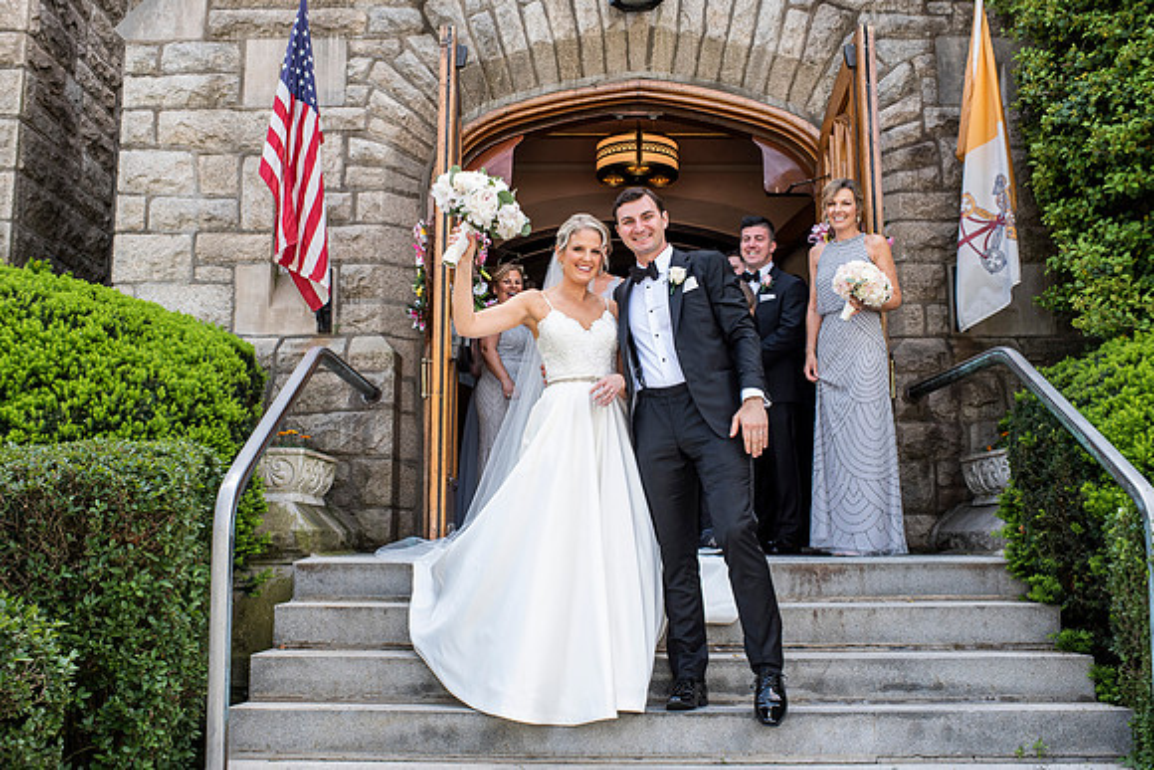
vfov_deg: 36.3
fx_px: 1176
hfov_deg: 52.3
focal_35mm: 37
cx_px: 561
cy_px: 384
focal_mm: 35
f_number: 6.3
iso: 640
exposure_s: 1/500
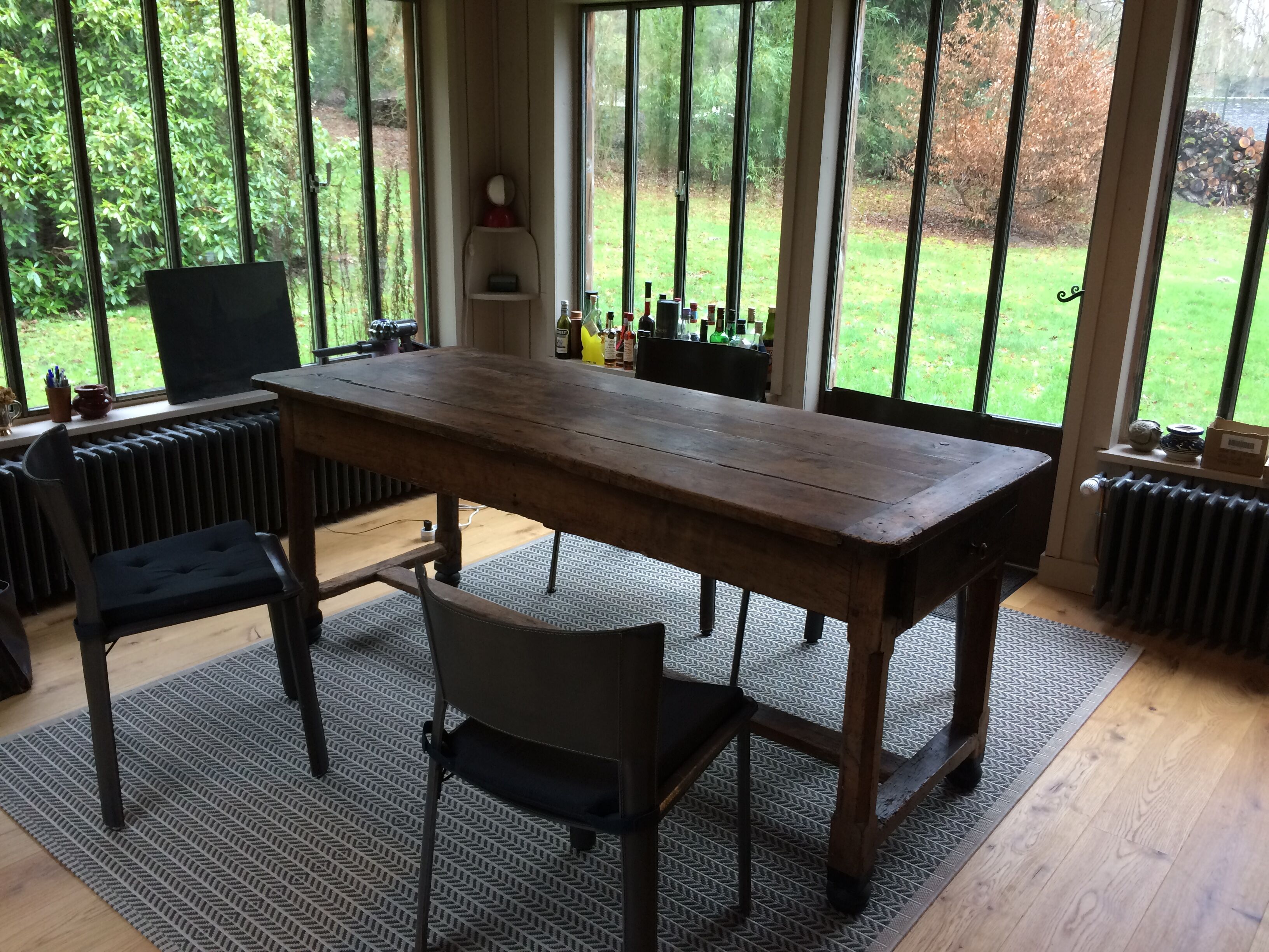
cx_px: 634
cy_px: 476
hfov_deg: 61.7
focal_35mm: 29
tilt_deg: -18.1
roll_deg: -1.3
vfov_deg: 48.2
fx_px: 1063
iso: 64
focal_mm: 4.15
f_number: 2.2
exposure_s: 1/33
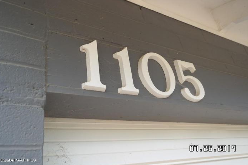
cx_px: 126
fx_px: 214
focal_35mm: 31
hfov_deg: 60.3
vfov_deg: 42.3
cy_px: 82
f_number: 4
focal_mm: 20
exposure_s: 1/100
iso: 100
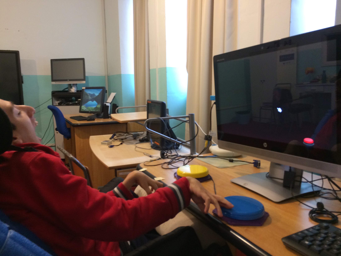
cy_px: 128
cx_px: 170
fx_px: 286
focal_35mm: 29
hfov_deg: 61.7
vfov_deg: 48.2
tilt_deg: -9.2
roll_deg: -0.5
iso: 200
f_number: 2.2
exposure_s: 1/33
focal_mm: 4.15
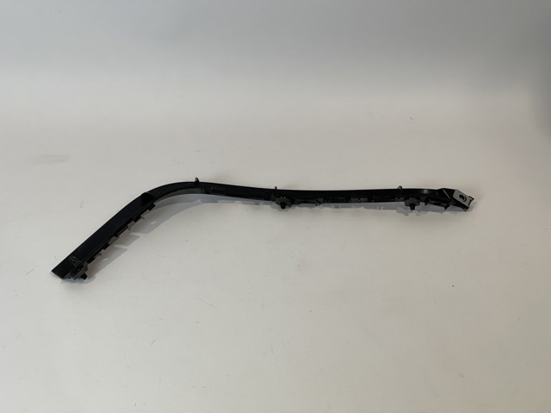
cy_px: 206
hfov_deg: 30.3
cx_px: 276
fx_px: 1018
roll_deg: -1.4
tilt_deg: -38.3
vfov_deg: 22.9
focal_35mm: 64
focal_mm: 7.5
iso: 200
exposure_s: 1/100
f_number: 2.2
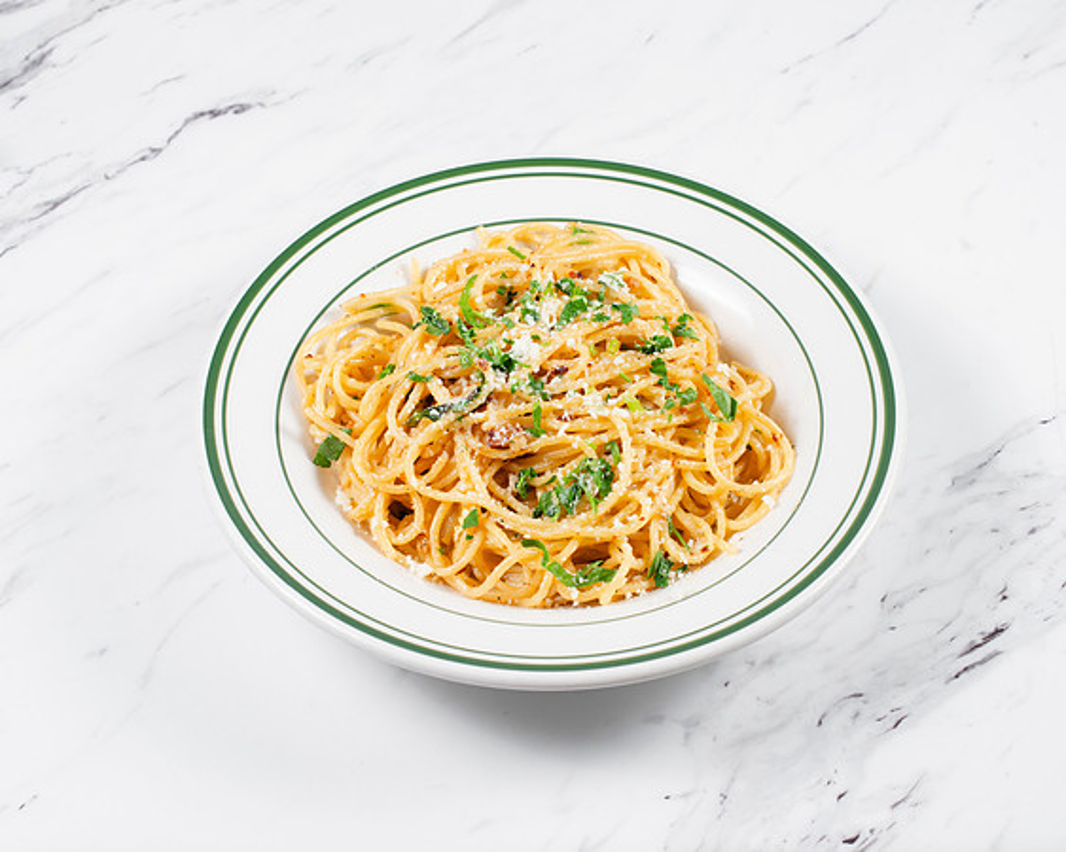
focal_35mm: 60
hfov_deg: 31.6
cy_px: 420
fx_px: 1885
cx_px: 537
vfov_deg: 25.5
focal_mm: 50
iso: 200
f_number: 10
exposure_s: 1/250
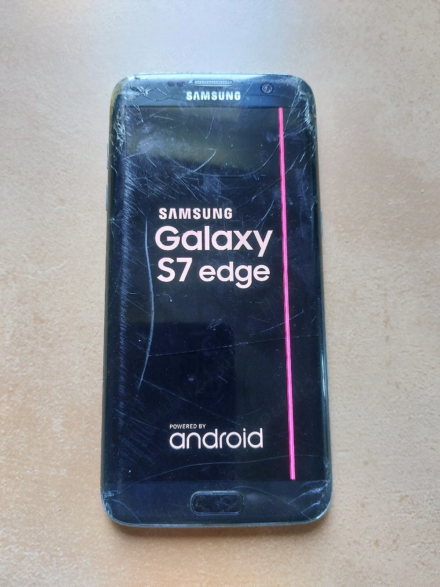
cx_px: 220
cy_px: 294
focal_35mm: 25
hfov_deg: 54.9
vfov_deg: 69.4
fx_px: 424
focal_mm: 5.23
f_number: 1.8
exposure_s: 1/50
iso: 200
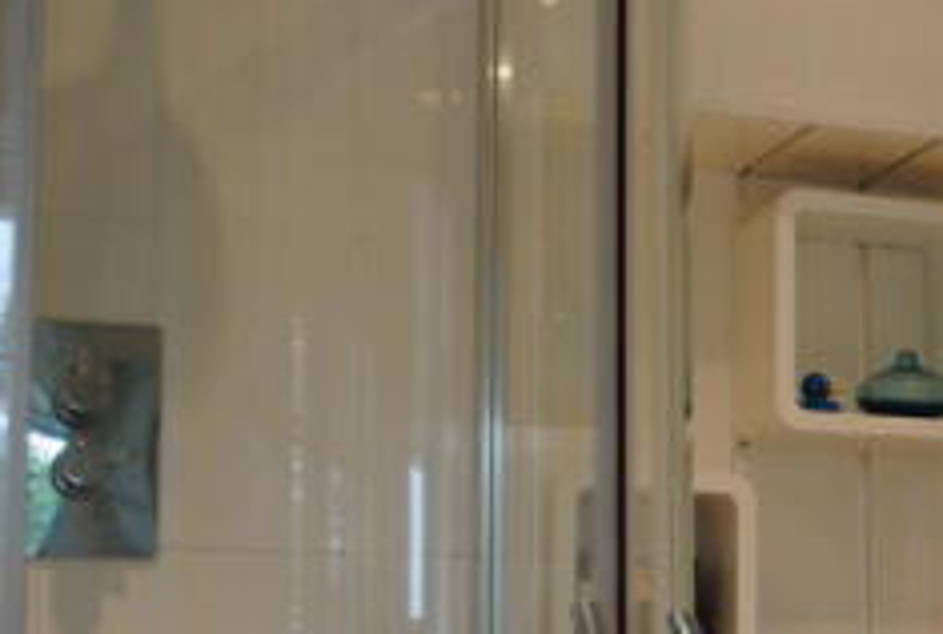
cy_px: 516
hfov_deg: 23.6
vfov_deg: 16.4
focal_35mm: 83
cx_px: 881
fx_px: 2180
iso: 200
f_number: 3.8
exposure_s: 1/40
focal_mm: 20
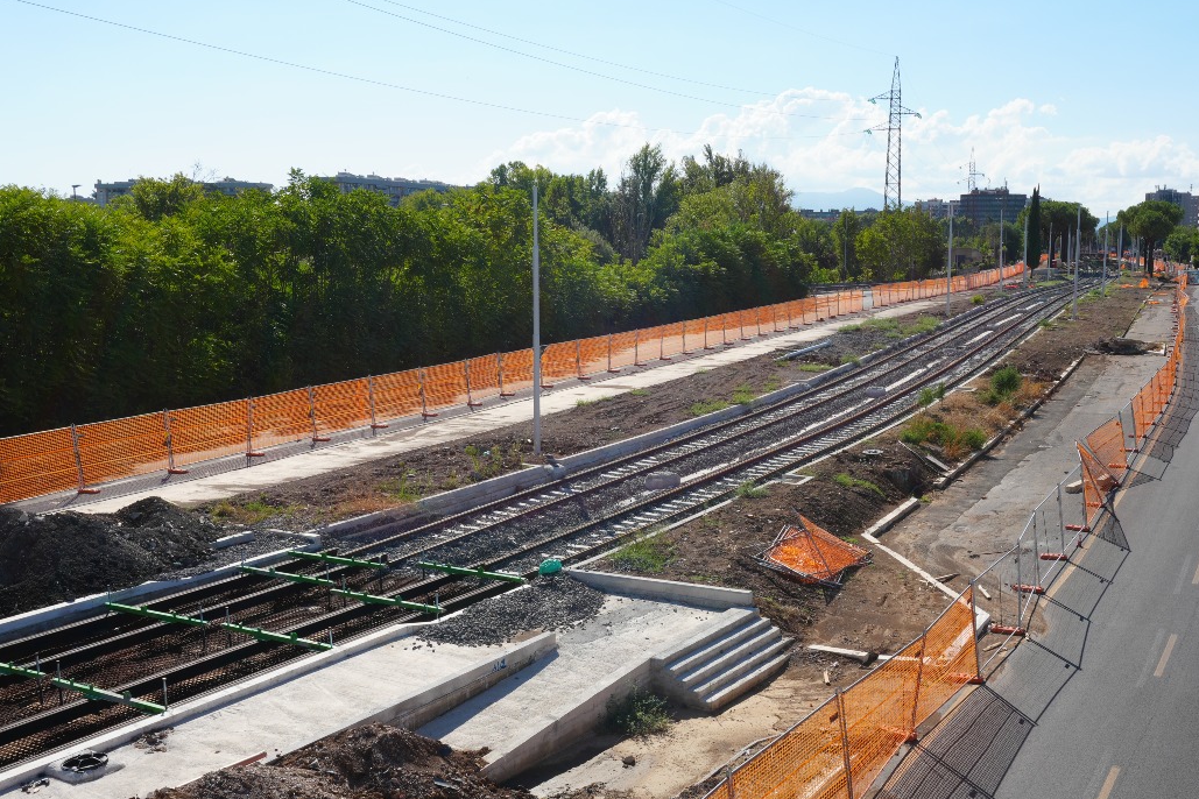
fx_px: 1399
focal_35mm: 42
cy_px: 444
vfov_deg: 31.9
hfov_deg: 46.3
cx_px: 679
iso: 100
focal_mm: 24
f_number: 11
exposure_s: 1/200
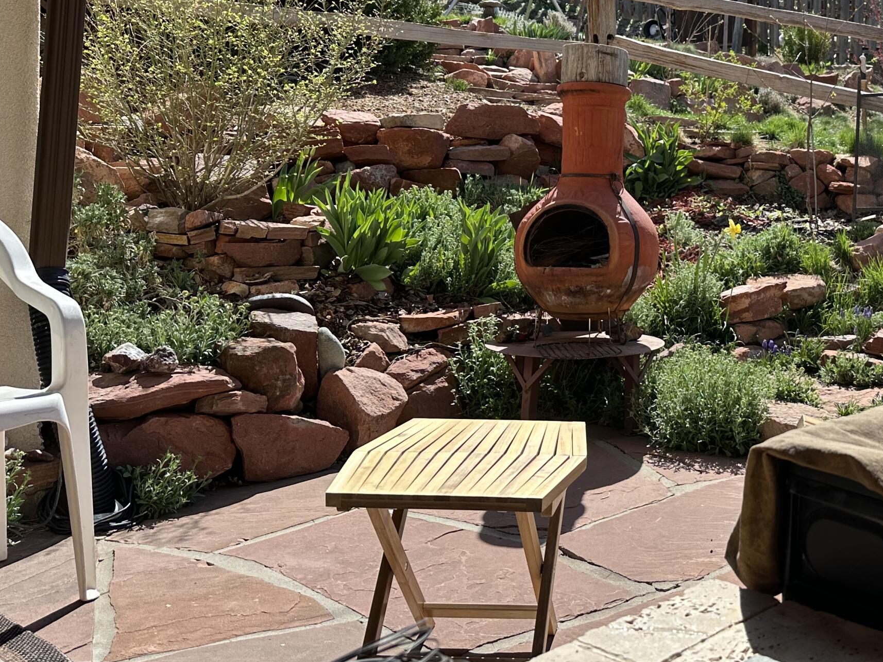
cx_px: 765
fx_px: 1072
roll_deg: -0.5
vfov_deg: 34.1
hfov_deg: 41.8
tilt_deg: -1.6
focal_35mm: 42
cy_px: 221
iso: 80
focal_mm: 6.86
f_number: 1.78
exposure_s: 1/2155
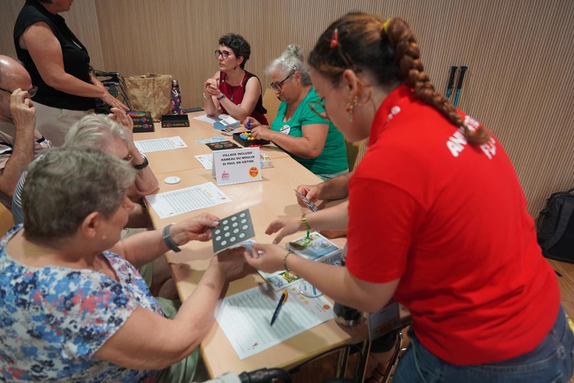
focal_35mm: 24
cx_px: 287
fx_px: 383
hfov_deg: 73.8
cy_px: 192
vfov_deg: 53.1
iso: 2000
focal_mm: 24
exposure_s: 1/160
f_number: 4
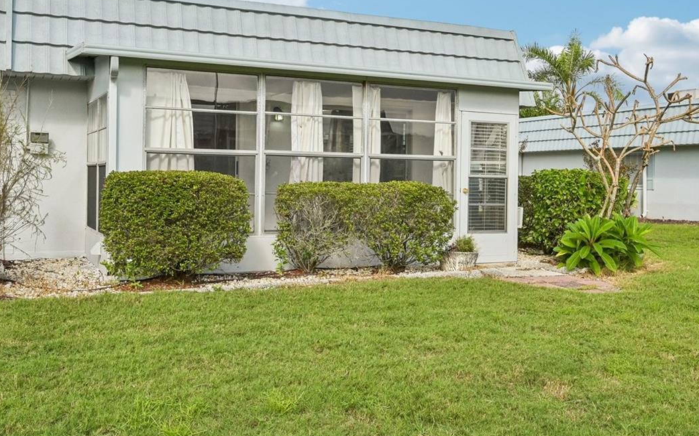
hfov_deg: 54.0
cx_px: 335
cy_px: 117
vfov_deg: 34.7
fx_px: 686
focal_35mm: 36
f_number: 8
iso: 400
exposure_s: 1/1250
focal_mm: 23
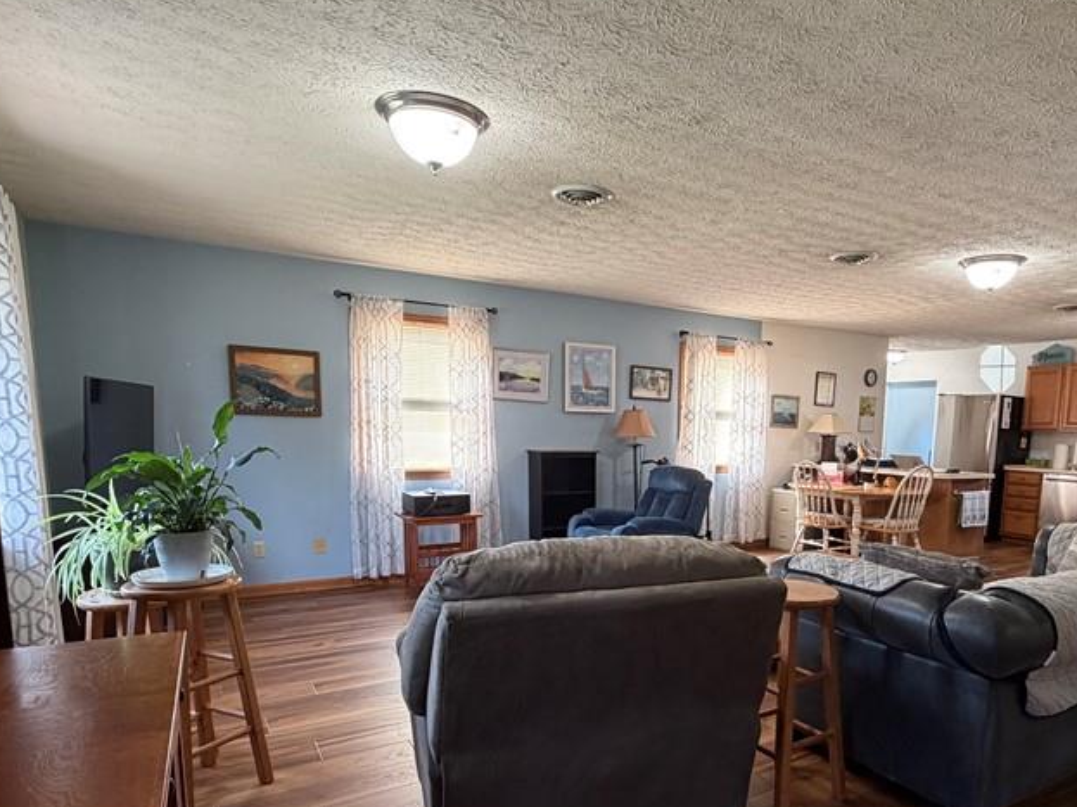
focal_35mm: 23
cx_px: 666
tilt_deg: -8.6
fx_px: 715
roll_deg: -1.5
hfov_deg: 72.8
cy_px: 529
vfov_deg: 57.7
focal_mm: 2.22
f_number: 2.2
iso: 250
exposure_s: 1/60
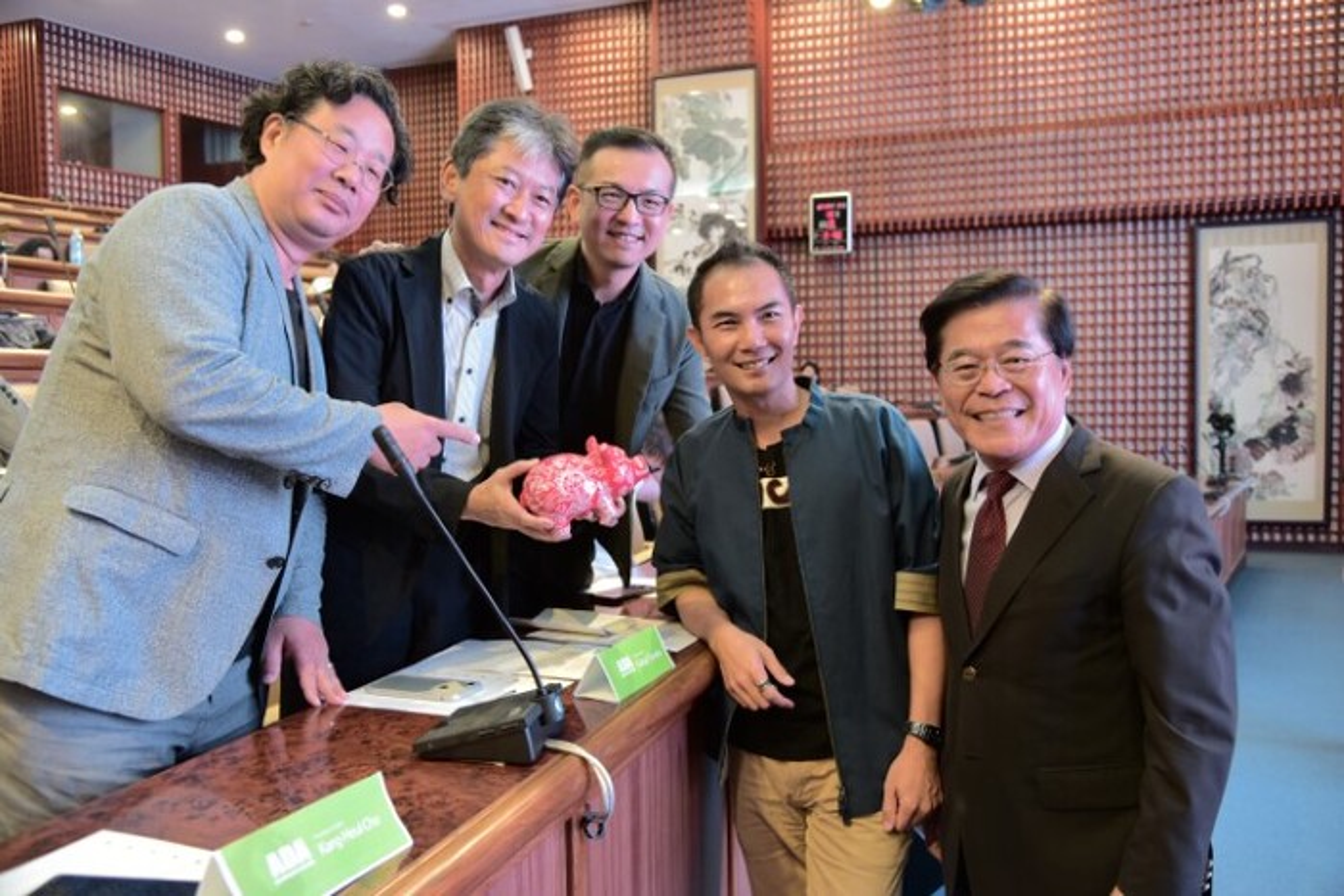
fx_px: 1045
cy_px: 448
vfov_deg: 46.4
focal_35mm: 28
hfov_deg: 65.5
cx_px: 672
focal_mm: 28
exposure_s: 1/30
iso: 1250
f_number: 4
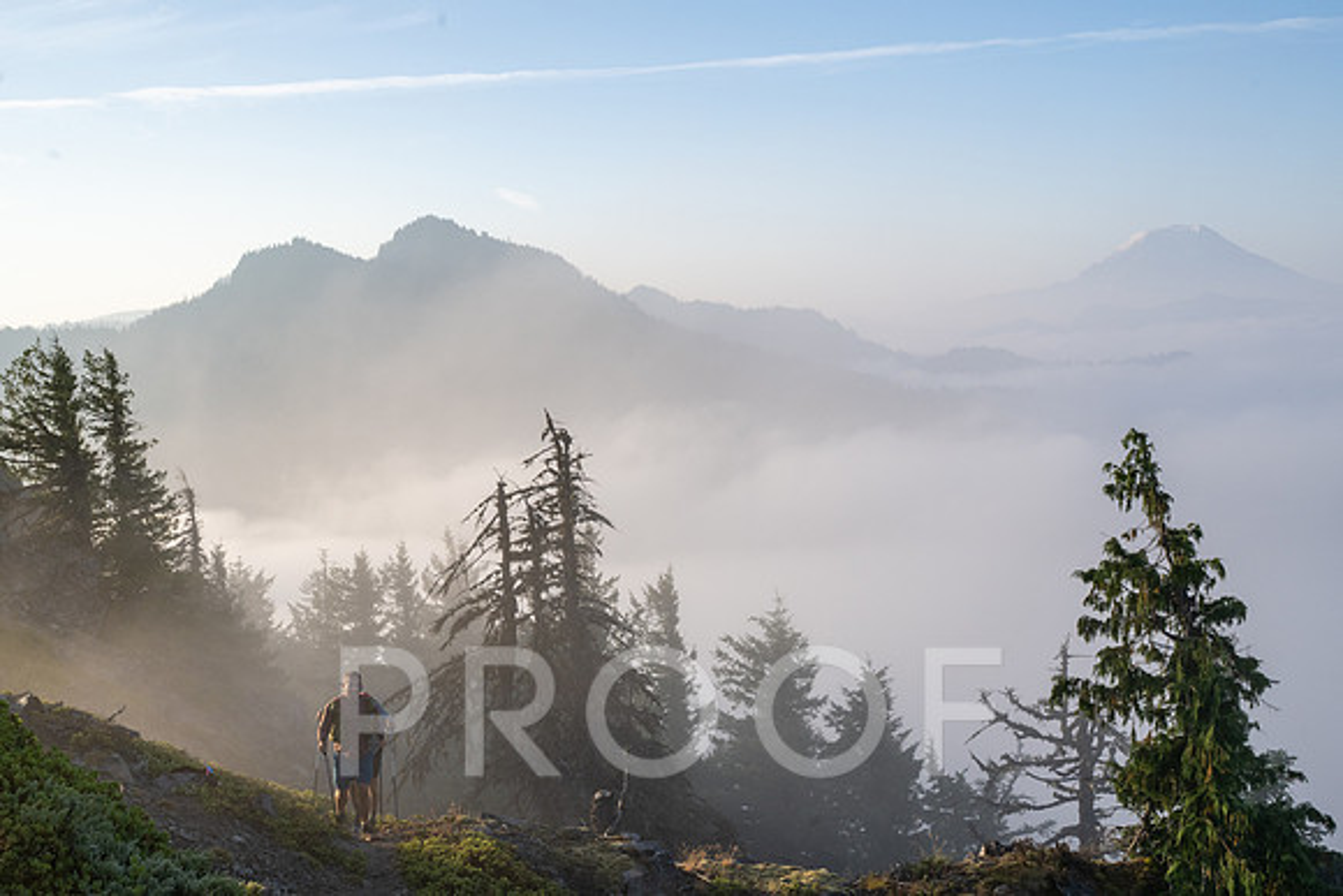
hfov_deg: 42.9
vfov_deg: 29.3
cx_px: 624
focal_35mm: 46
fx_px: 1708
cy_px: 539
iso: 400
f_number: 13
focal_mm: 38
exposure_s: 1/250
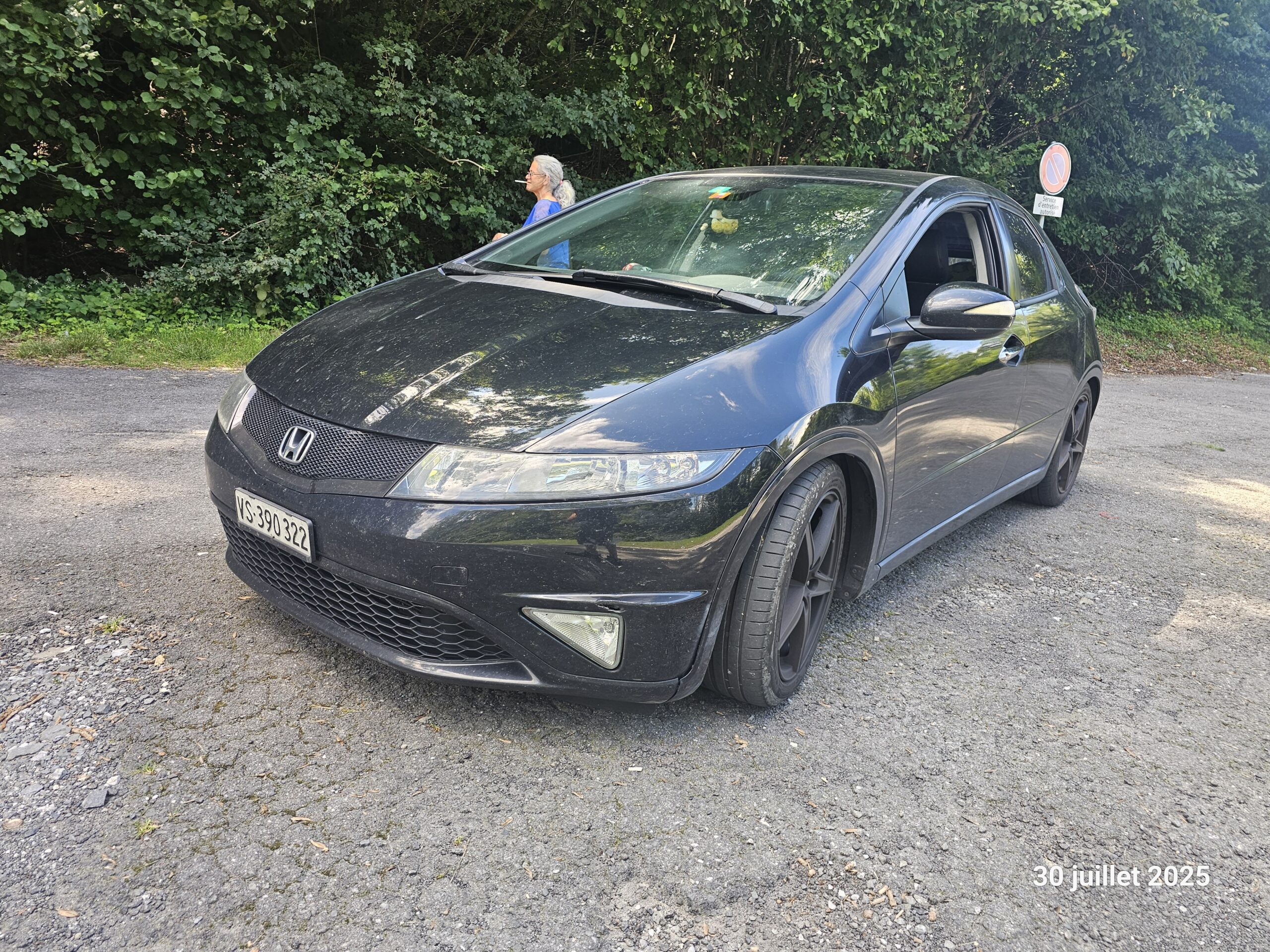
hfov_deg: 73.9
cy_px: 476
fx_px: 844
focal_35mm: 23
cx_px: 635
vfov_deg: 58.9
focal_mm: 6.3
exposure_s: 1/190
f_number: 1.7
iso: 64
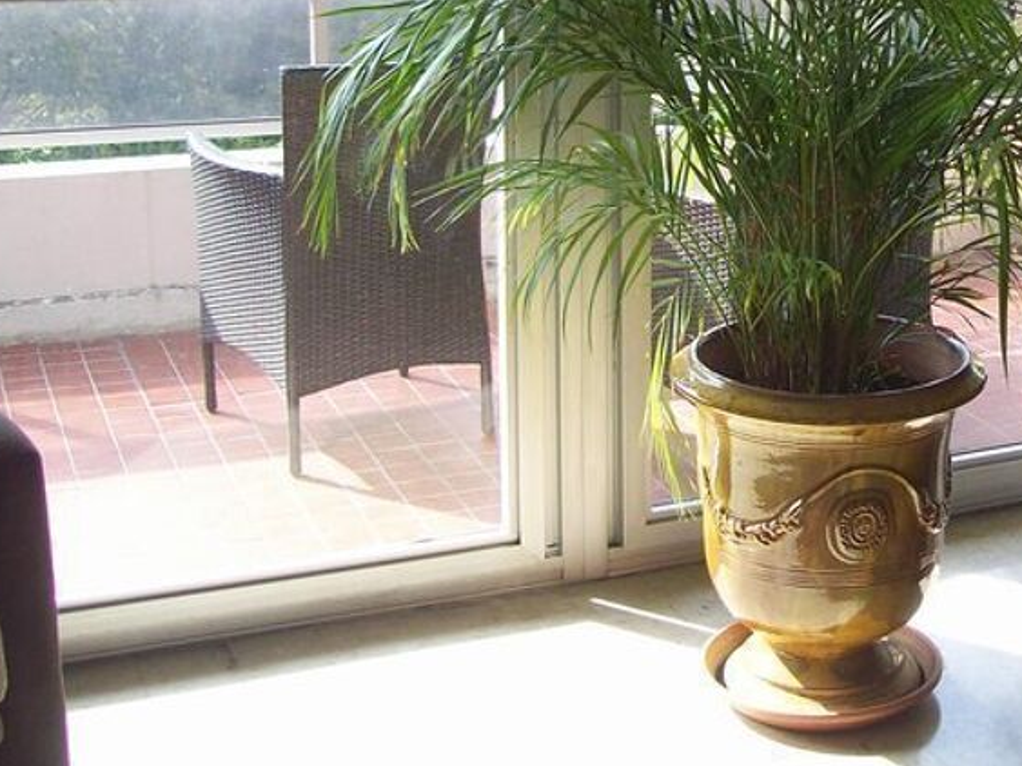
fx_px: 1889
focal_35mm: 64
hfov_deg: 29.3
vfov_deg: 22.4
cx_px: 880
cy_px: 98
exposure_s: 1/132
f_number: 2.7
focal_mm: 6
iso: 80
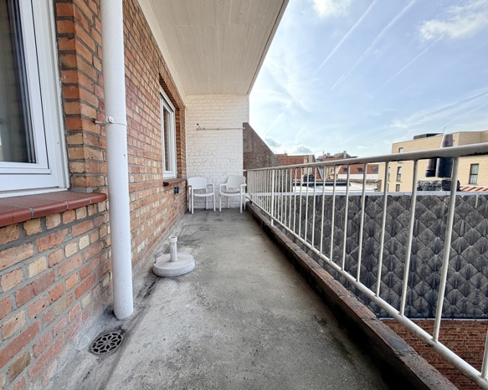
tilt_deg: -6.1
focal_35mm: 15
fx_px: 217
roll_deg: +0.6
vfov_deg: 84.0
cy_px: 197
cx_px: 223
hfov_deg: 96.6
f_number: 2.2
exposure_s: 1/607
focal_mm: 2.22
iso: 40
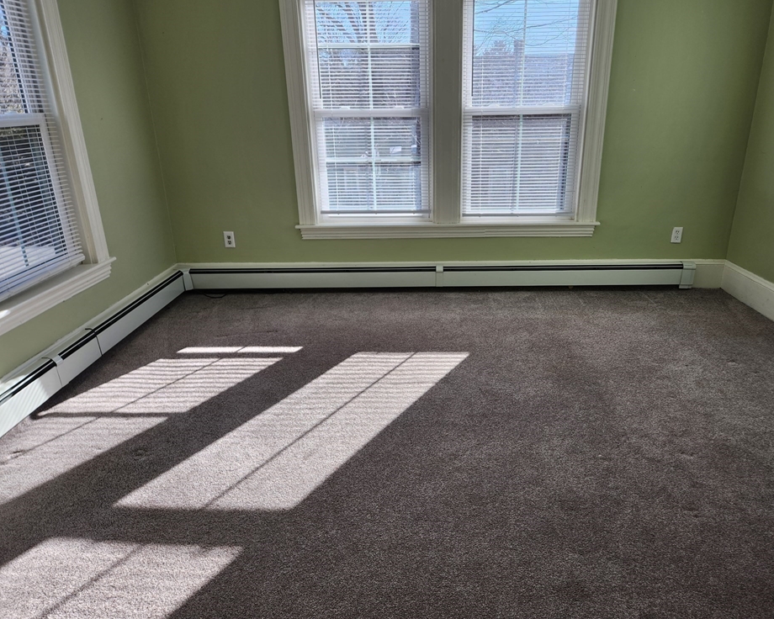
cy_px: 308
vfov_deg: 56.8
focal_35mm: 25
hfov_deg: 67.9
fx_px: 573
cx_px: 427
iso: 20
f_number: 1.8
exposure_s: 1/180
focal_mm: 5.4
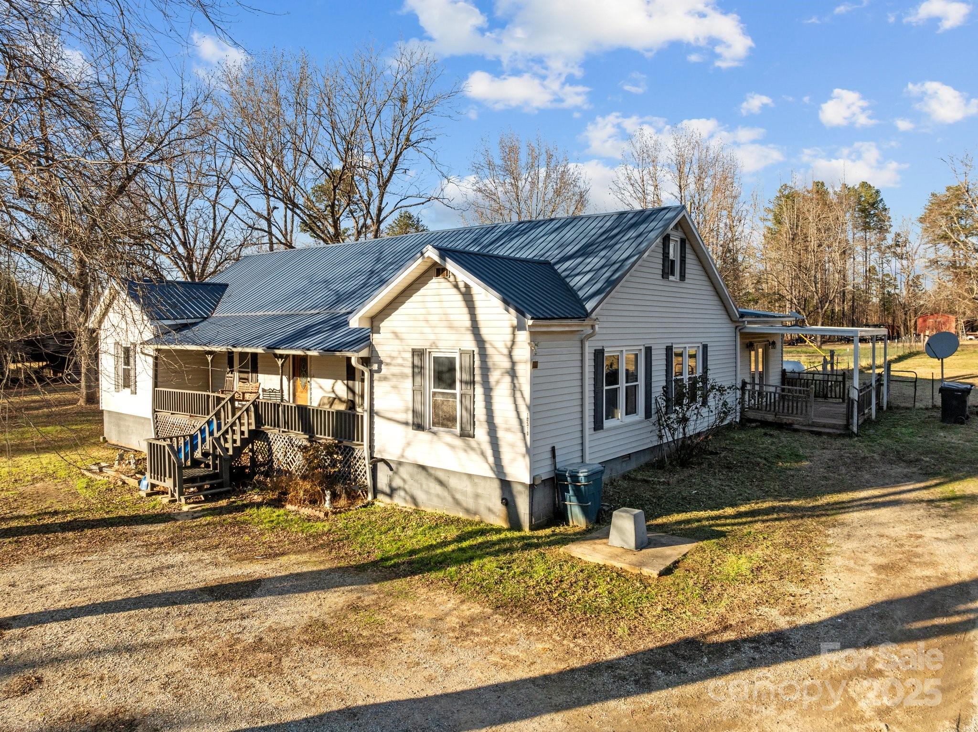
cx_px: 489
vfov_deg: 56.8
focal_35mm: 24
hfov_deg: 71.6
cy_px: 366
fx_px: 678
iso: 130
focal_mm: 12.29
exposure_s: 1/240
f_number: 2.8
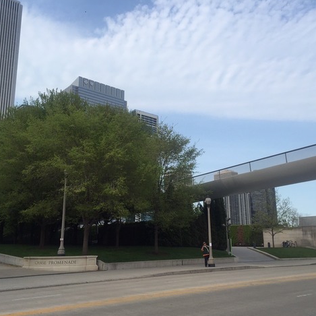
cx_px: 162
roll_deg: -1.7
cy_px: 157
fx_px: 361
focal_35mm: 35
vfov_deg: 47.2
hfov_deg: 47.2
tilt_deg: +17.4
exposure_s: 1/989
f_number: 2.2
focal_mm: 4.15
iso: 32
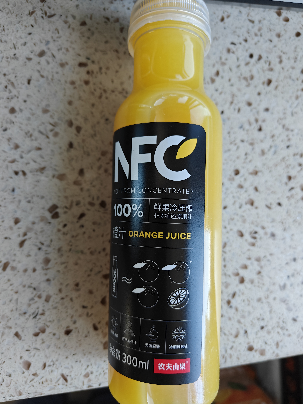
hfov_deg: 56.8
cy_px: 202
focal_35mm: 24
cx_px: 152
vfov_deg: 71.6
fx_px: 280
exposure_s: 1/100
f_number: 1.8
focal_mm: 5.59
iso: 160
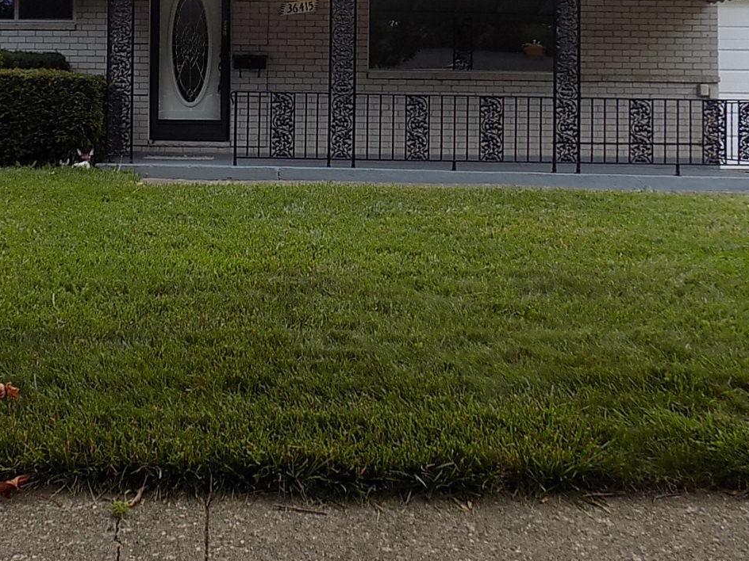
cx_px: 188
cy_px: 104
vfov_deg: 35.5
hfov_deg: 46.2
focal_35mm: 39
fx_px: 844
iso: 80
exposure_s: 1/80
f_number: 3.1
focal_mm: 4
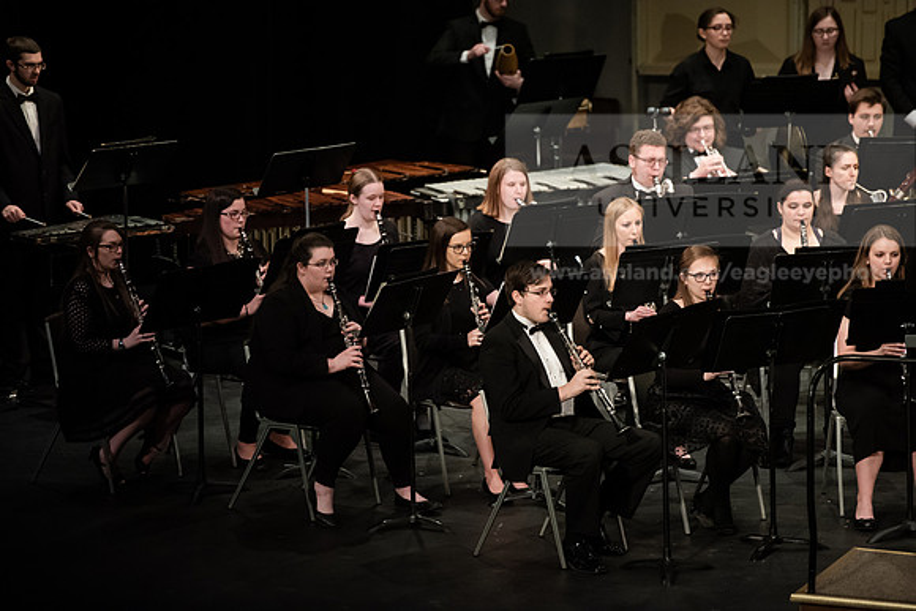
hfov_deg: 10.3
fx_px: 5090
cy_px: 306
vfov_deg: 6.9
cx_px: 458
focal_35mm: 200
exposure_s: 1/200
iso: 3200
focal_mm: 200
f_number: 3.2
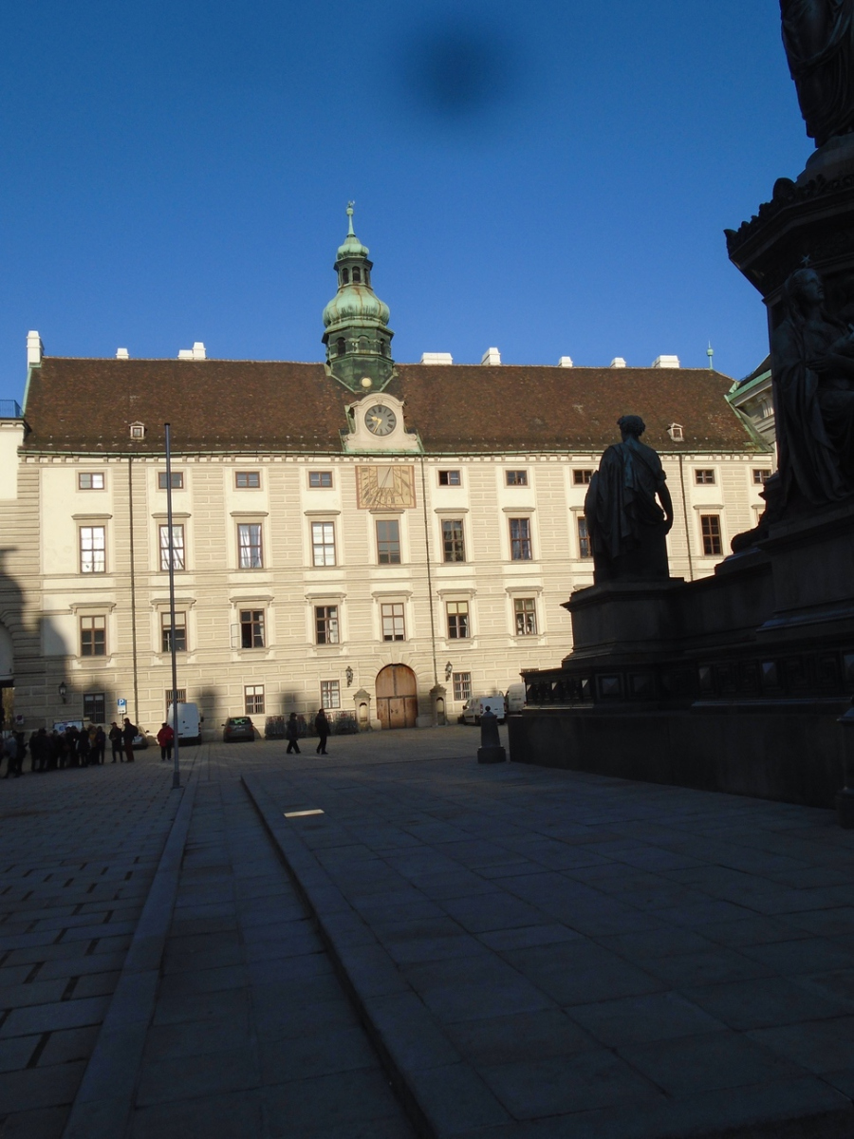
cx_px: 427
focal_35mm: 31
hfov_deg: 45.4
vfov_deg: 58.4
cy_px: 570
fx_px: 1020
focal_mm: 5.5
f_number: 8.8
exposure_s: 1/250
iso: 100
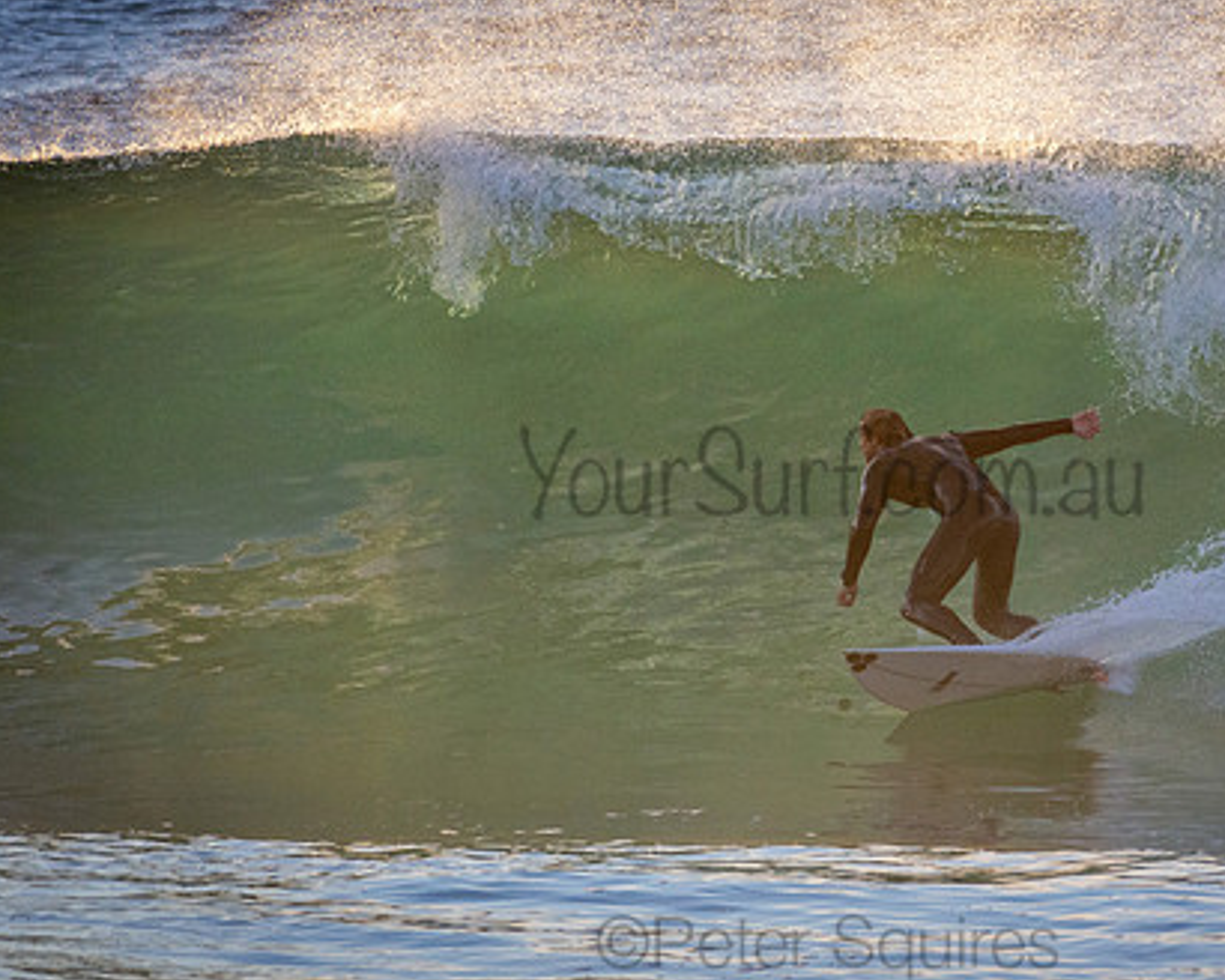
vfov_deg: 1.6
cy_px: 447
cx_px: 828
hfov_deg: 1.9
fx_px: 36147
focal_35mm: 997
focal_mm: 500
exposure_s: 1/2000
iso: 1100
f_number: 5.6
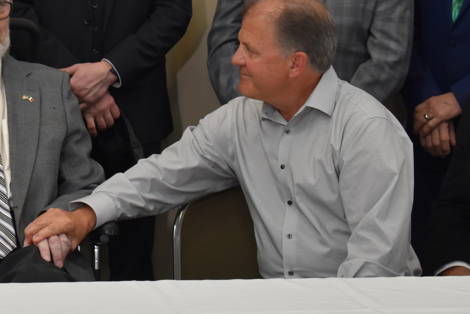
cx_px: 65
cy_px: 55
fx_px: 2023
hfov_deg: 13.2
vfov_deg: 8.8
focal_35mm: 155
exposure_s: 1/60
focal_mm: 55
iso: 1000
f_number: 5.6
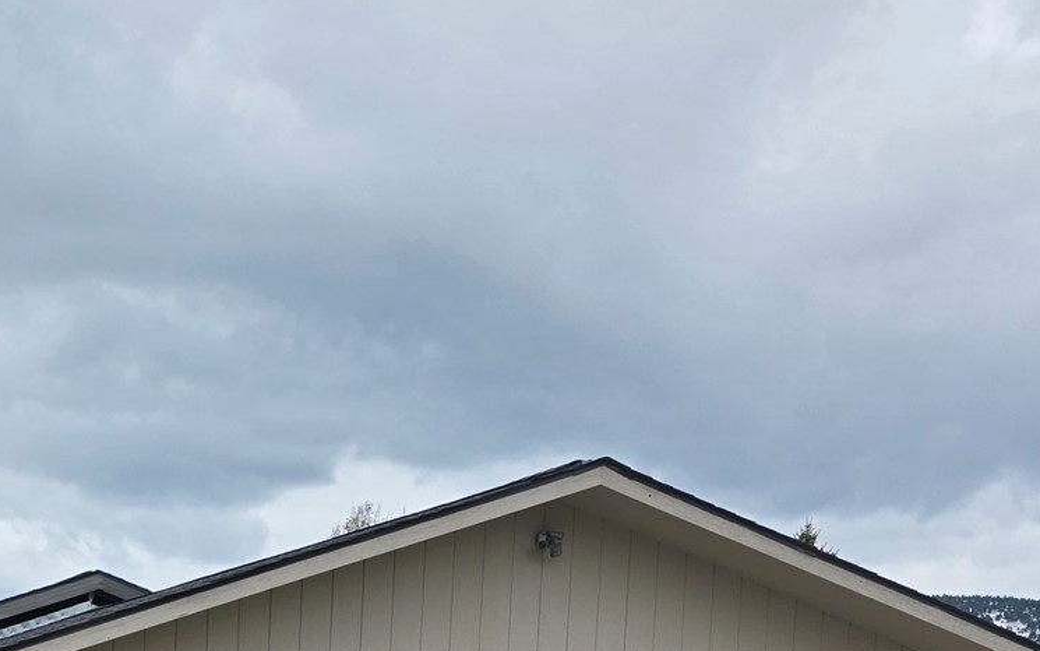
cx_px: -119
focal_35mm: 67
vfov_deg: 17.7
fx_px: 1899
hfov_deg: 27.8
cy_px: 935
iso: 80
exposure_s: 1/3618
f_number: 1.7
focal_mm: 6.3
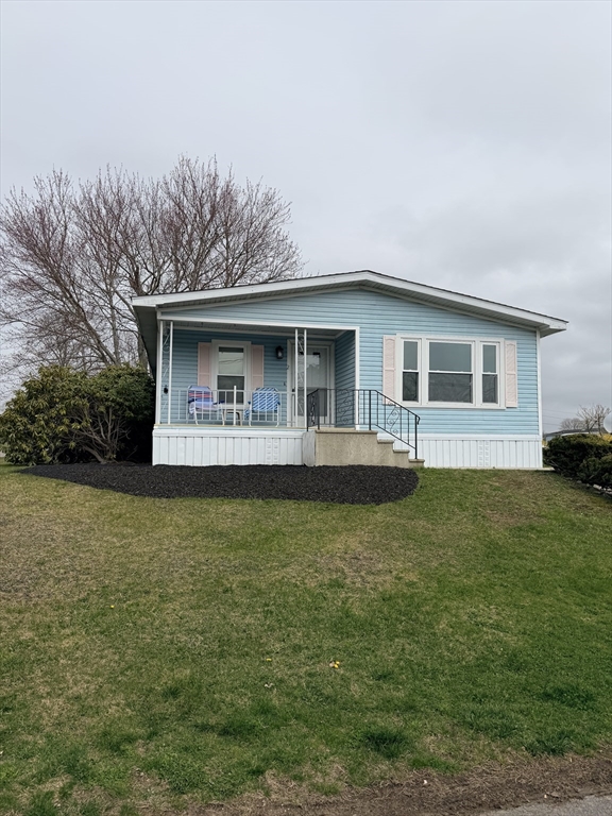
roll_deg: -1.1
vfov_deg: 71.6
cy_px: 408
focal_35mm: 24
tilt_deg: +9.2
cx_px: 306
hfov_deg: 56.8
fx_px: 566
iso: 80
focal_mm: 6.76
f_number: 1.78
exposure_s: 1/9091
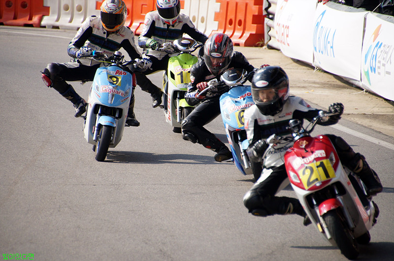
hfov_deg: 6.6
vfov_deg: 4.4
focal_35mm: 315
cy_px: 130
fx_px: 3443
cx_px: 197
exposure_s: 1/1250
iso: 400
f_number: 6.3
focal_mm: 210
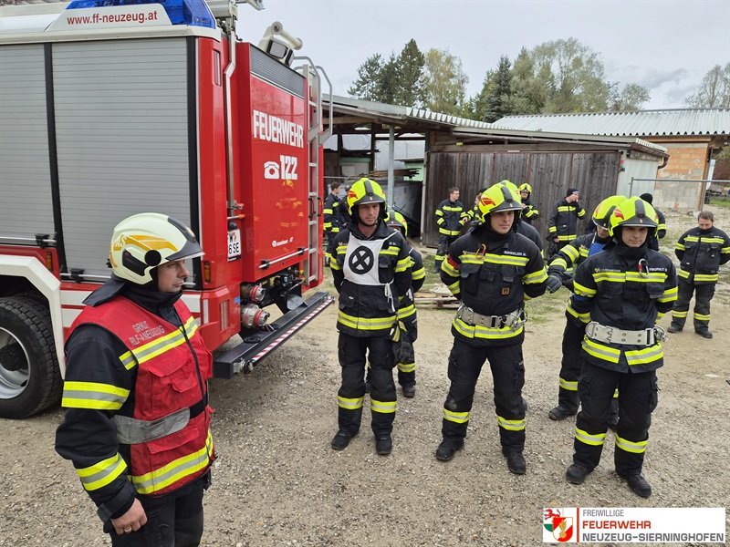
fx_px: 485
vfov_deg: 58.9
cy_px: 274
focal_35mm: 23
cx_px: 365
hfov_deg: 73.9
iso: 50
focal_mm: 5.4
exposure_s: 1/1092
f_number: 1.8
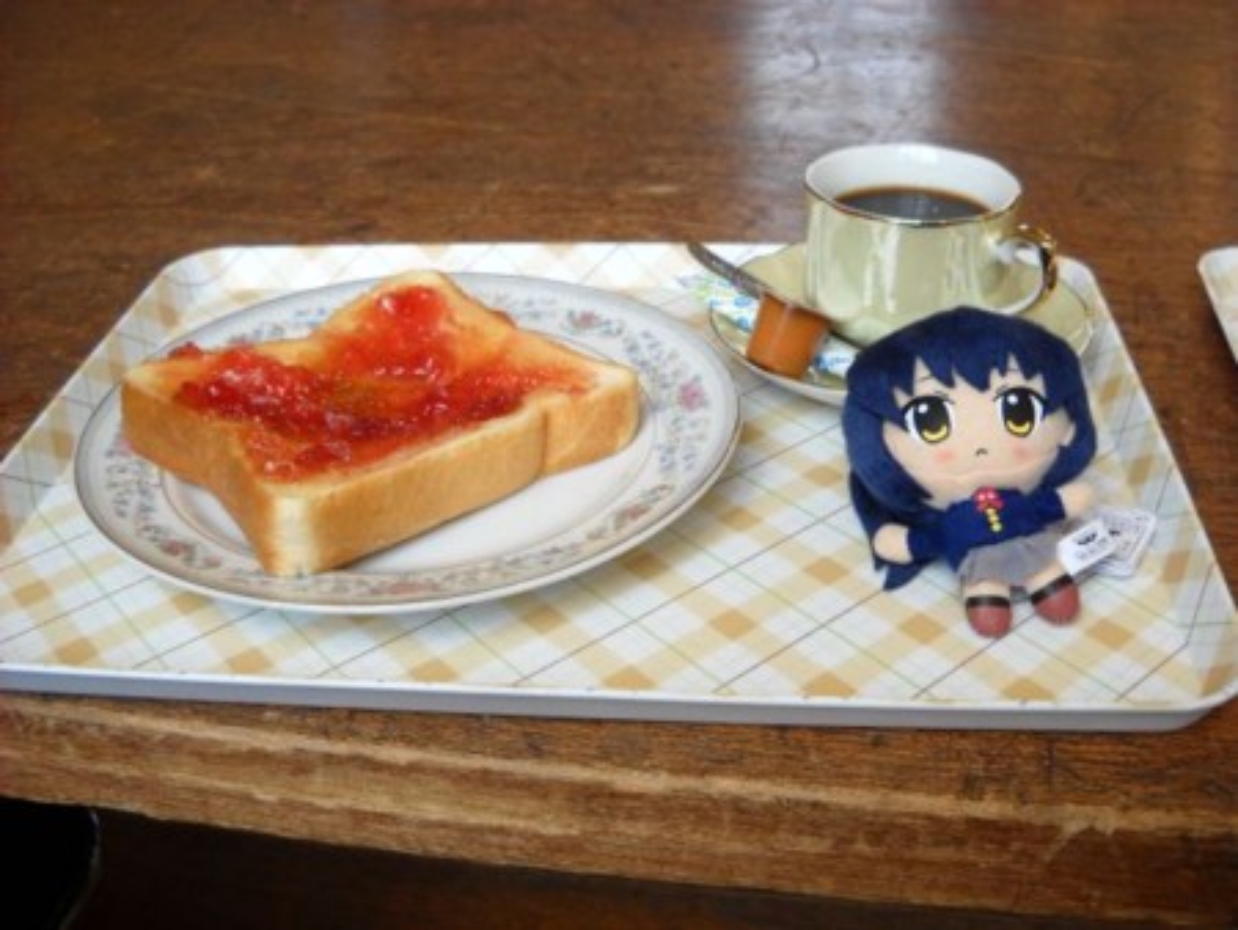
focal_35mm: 41
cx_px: 619
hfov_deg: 45.8
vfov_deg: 35.2
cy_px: 465
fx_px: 1467
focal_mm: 6.72
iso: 84
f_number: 3.1
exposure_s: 1/60
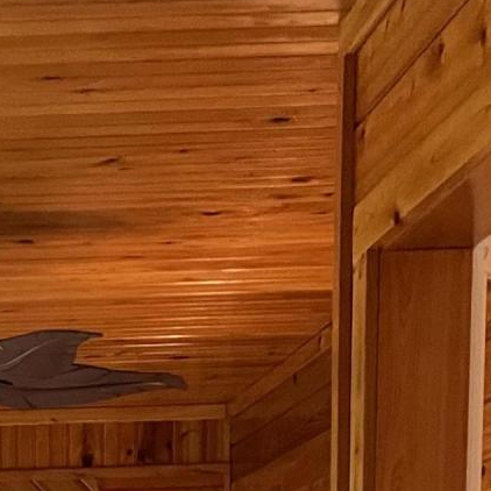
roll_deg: +2.1
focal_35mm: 109
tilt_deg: -6.9
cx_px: -176
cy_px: 905
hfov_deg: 15.1
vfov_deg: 14.0
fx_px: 1749
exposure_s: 1/60
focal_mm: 4.2
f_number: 1.6
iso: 320
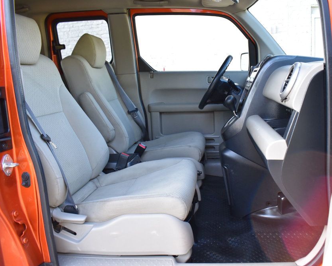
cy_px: 134
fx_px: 304
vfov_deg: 47.1
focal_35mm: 31
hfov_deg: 56.8
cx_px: 198
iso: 720
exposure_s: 1/125
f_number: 5.6
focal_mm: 18
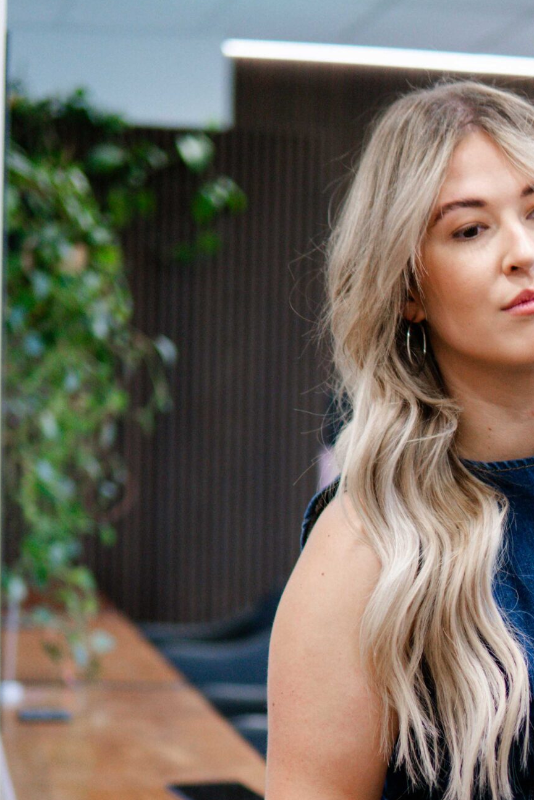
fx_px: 1978
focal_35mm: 89
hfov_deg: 15.2
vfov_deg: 22.3
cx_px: 510
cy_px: 716
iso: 400
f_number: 1.4
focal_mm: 30
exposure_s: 1/500
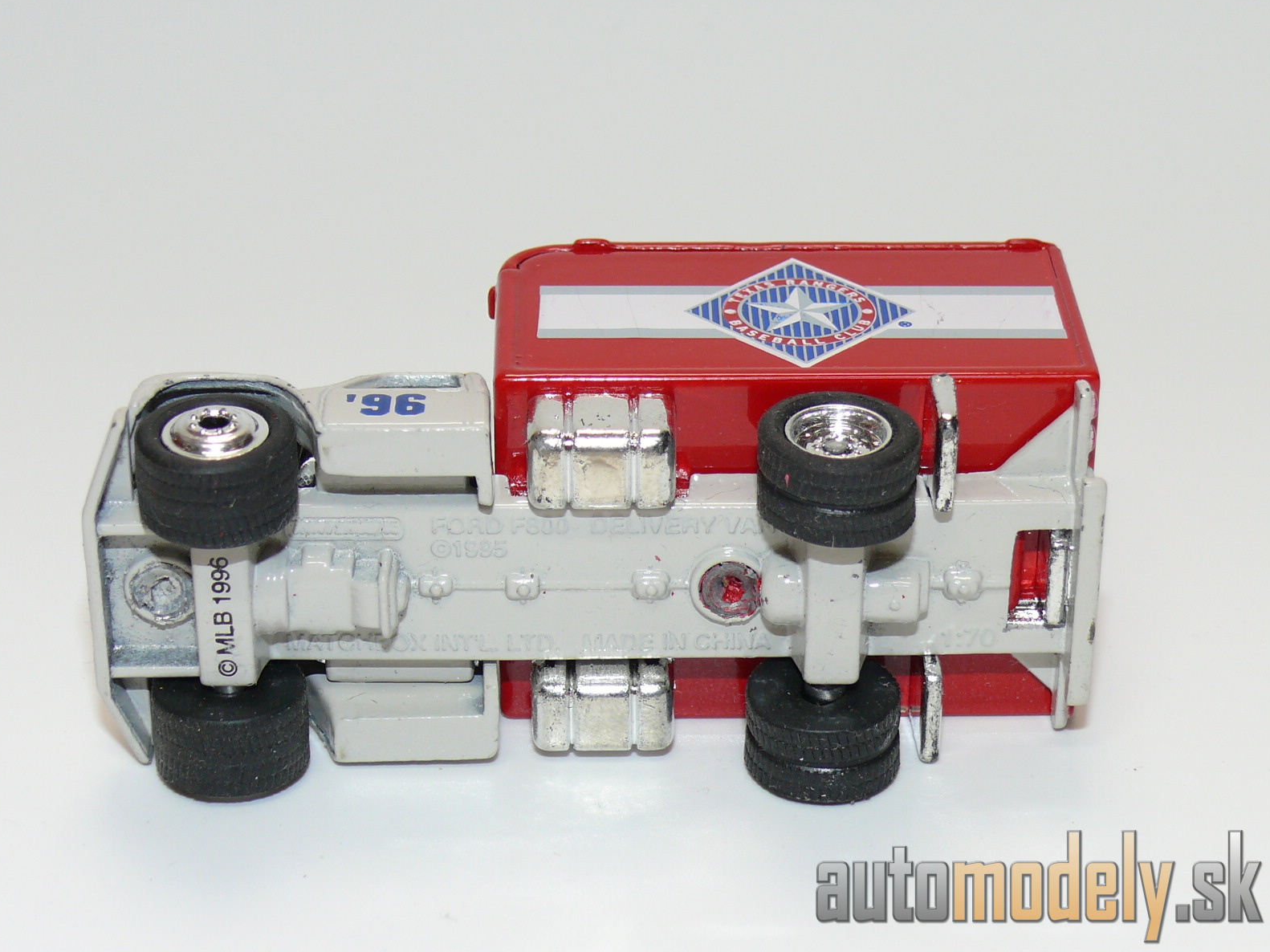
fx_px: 3228
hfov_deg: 22.3
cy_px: 471
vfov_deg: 16.8
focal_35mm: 88
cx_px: 631
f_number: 4
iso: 100
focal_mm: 12.3
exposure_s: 1/30
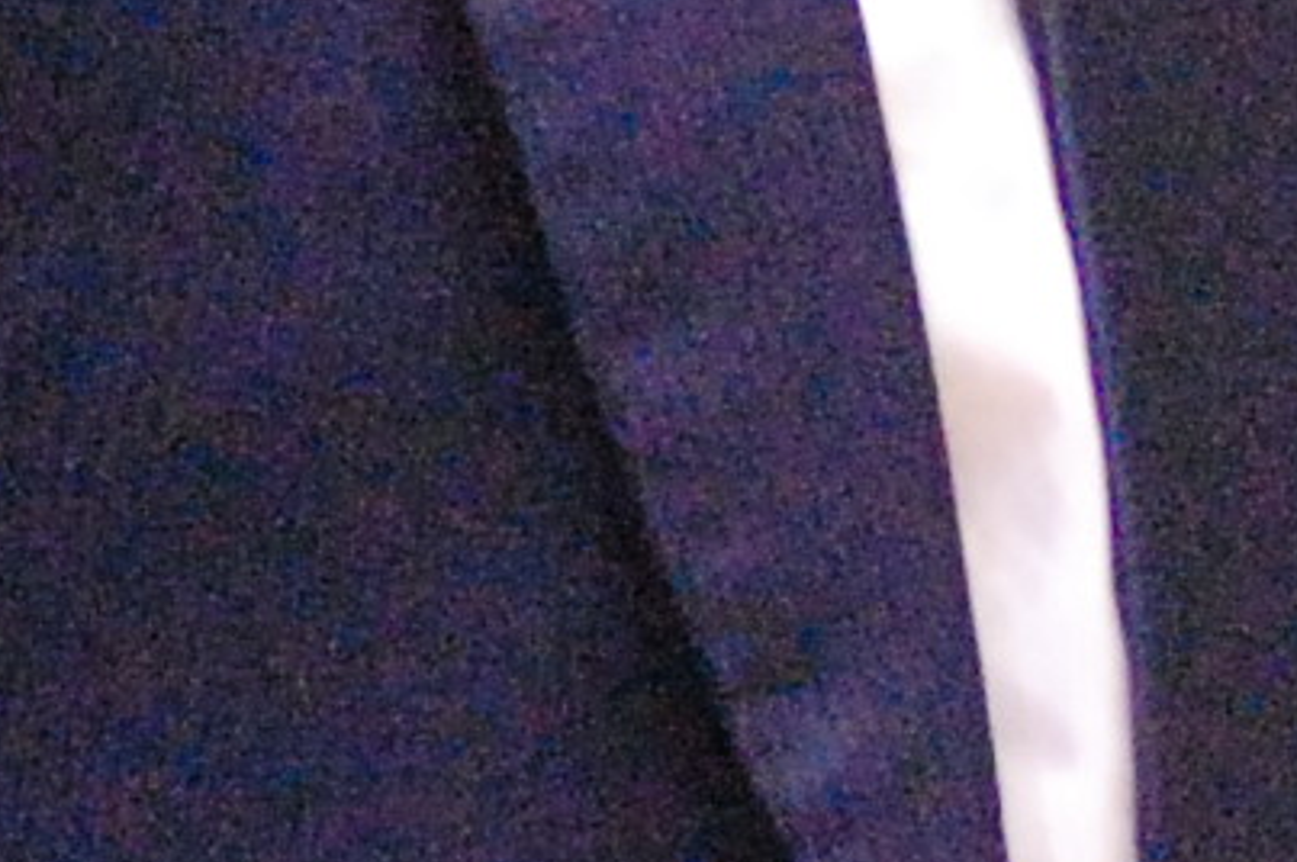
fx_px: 33082
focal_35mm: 919
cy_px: -814
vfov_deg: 1.5
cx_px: 4020
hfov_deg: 2.2
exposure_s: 1/40
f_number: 4.5
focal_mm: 82
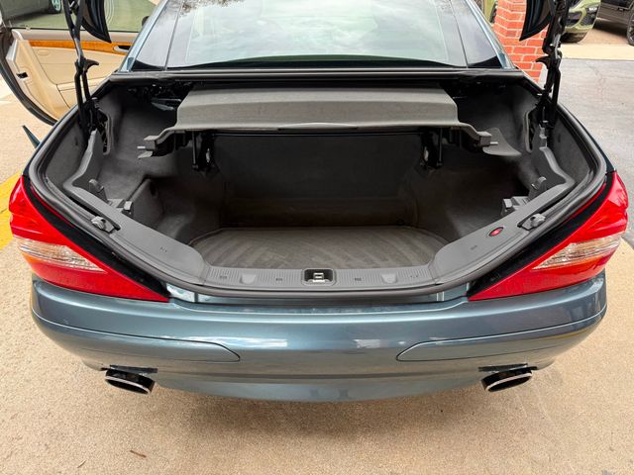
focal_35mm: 24
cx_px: 317
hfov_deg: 71.6
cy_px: 238
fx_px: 440
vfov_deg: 56.8
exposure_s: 1/188
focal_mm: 6.76
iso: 80
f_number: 1.78
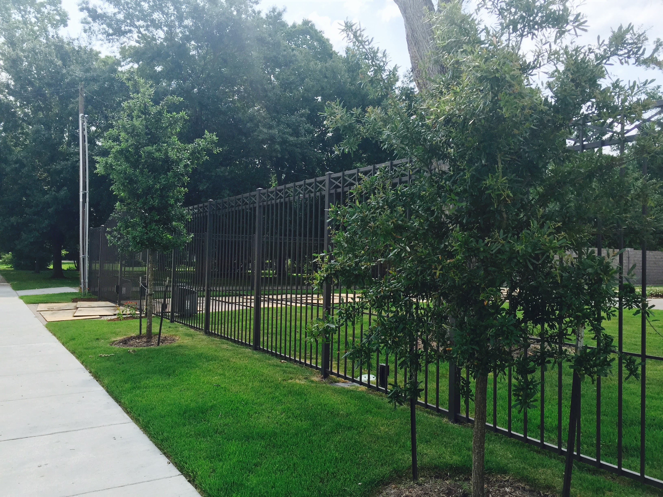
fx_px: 555
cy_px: 248
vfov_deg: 48.2
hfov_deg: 61.7
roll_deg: -0.5
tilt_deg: -0.8
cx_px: 332
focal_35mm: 29
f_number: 2.2
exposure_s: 1/1464
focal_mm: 4.15
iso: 32
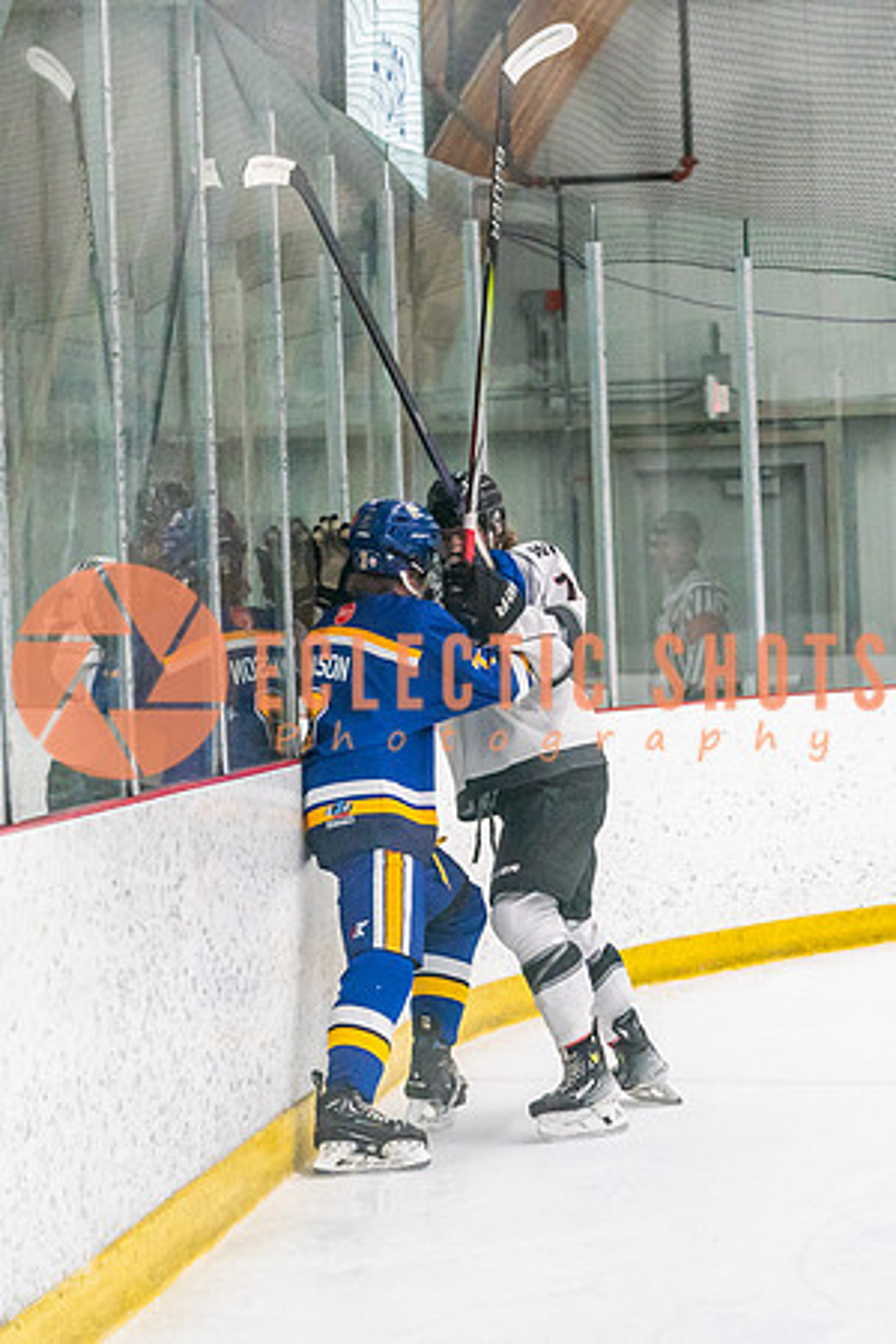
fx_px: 4527
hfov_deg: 11.3
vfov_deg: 16.9
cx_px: 607
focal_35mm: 121
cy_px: 742
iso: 3200
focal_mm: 70
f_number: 2.8
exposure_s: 1/1250
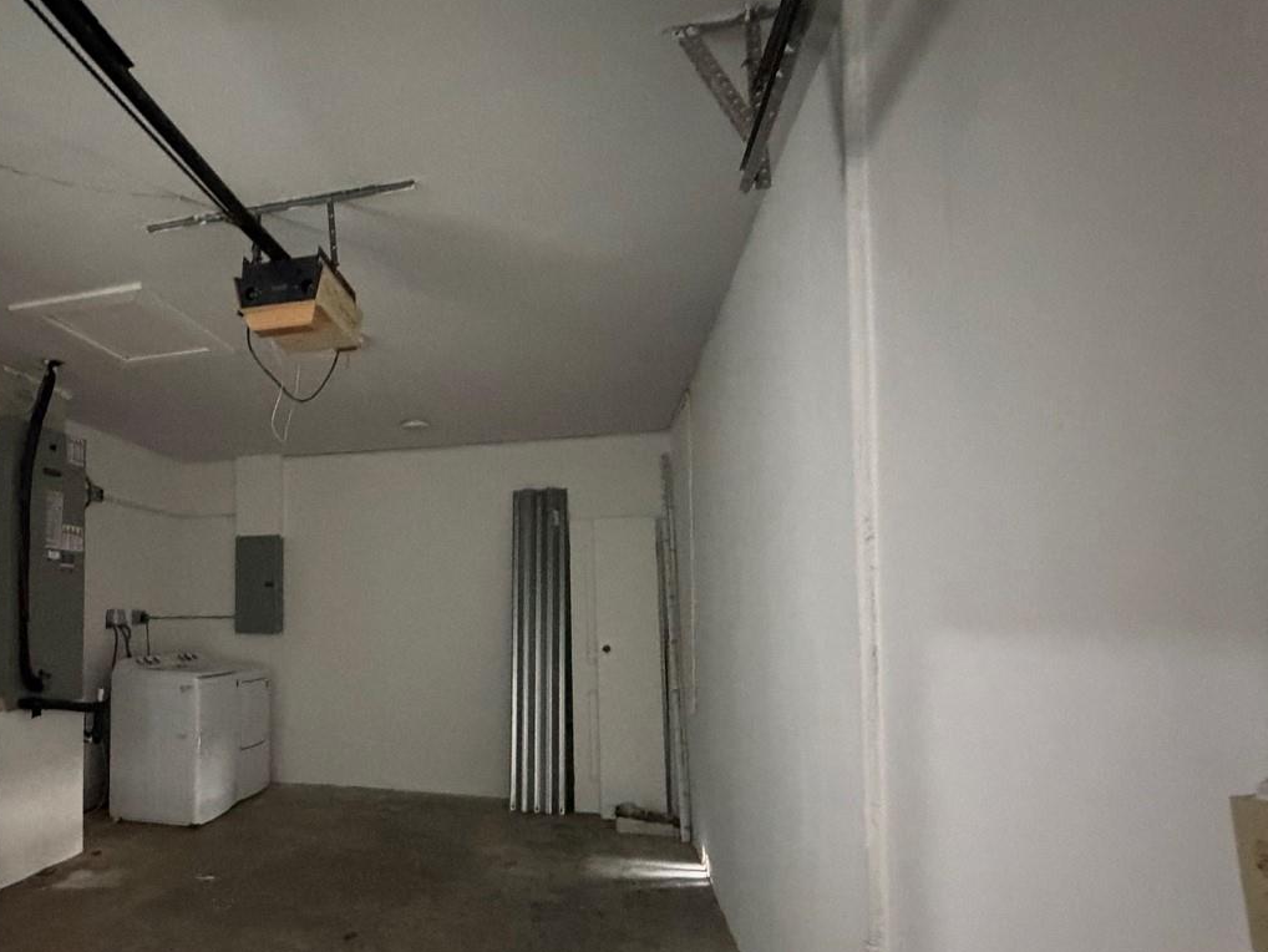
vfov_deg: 60.5
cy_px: 579
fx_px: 806
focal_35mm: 22
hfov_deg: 71.9
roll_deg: +0.3
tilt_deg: +2.7
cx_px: 341
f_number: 2.2
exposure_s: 1/30
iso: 1600
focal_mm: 2.22
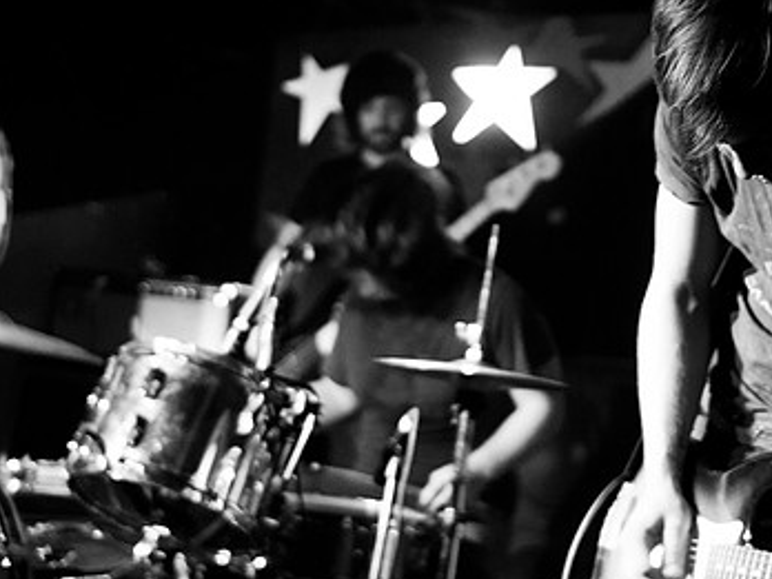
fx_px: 1606
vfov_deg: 20.4
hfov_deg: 27.0
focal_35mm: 72
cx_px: 408
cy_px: 327
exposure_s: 1/50
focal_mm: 30
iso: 1000
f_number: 1.4
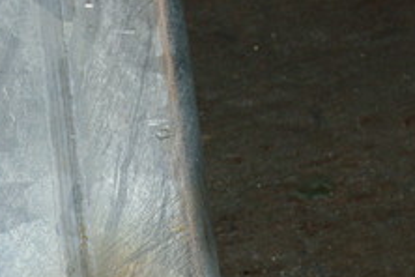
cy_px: 464
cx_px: 62
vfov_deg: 8.2
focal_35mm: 162
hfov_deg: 12.6
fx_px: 1867
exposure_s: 1/50
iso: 640
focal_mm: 30
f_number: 9
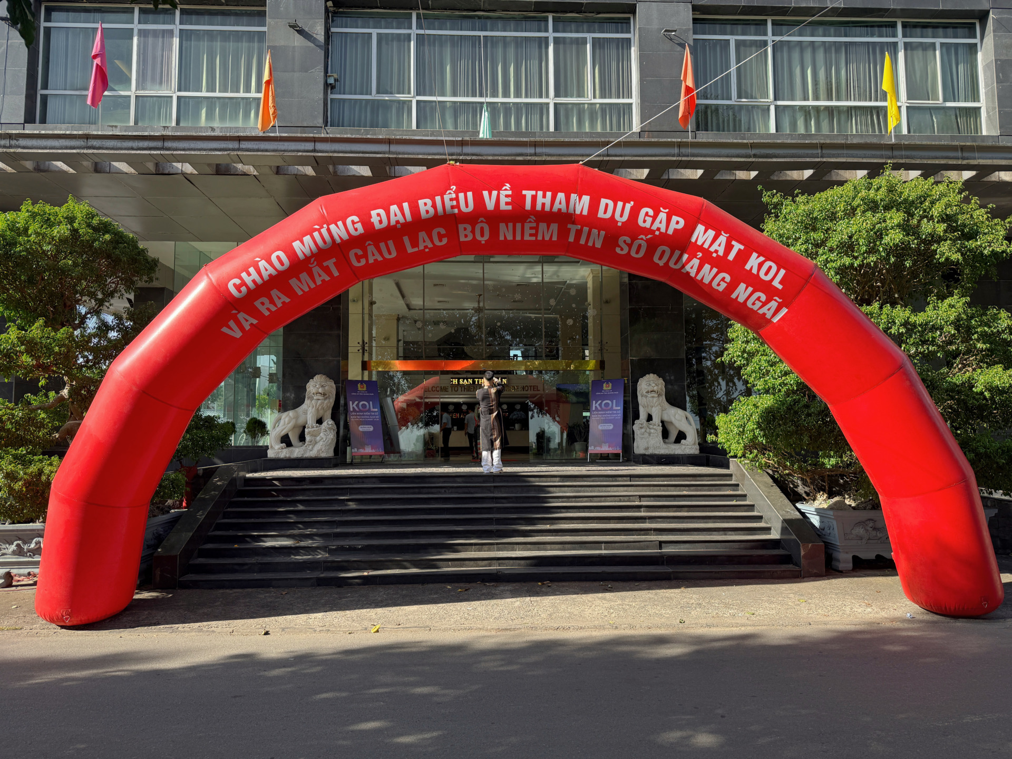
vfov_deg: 56.8
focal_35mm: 24
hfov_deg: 71.6
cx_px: 506
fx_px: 702
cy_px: 380
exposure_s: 1/1337
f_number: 1.78
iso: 100
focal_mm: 6.76
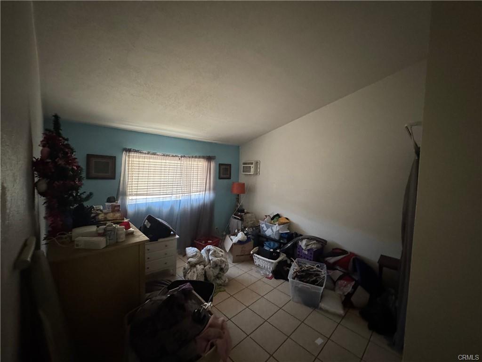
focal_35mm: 14
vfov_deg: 85.7
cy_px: 181
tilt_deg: -3.4
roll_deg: -1.3
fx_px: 195
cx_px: 241
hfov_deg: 102.1
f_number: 2.2
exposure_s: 1/60
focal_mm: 2.22
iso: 1000
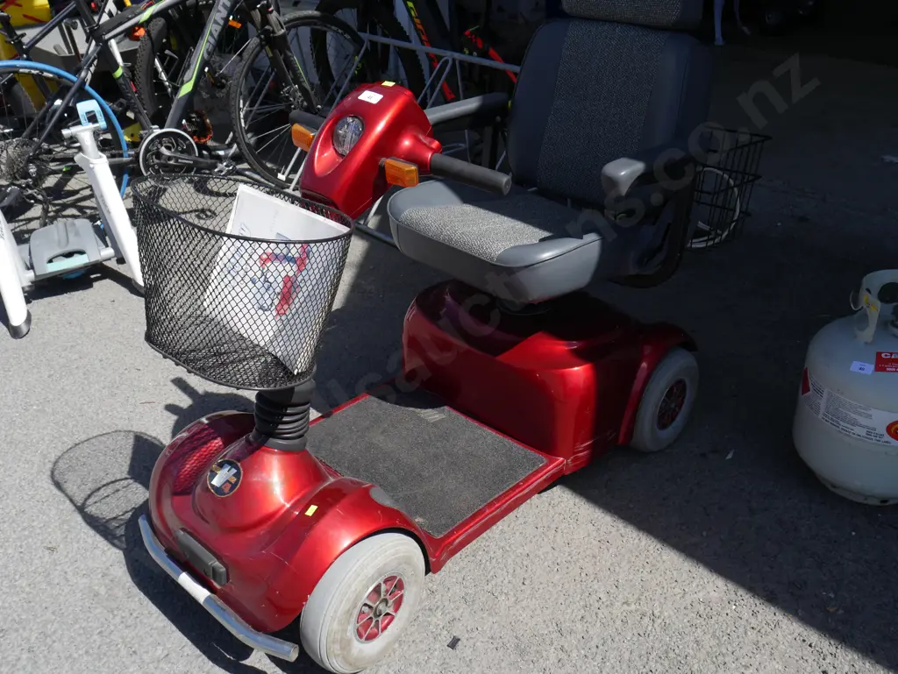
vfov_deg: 44.2
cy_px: 337
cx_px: 449
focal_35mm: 32
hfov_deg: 56.8
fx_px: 831
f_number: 7.1
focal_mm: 16
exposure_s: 1/500
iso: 200
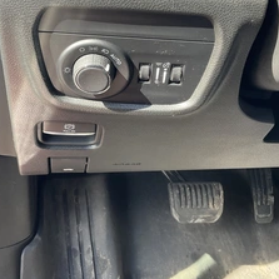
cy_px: 93
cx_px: 101
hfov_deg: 36.5
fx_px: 419
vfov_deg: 36.4
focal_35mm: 46
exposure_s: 1/122
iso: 40
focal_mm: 3
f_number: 1.8
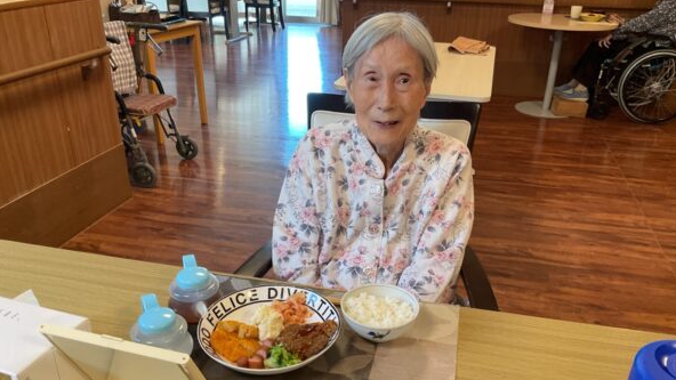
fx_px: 574
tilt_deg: -28.1
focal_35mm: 32
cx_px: 339
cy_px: 234
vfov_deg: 36.5
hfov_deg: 61.0
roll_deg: +0.4
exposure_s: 1/60
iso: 80
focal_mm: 3
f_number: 1.8
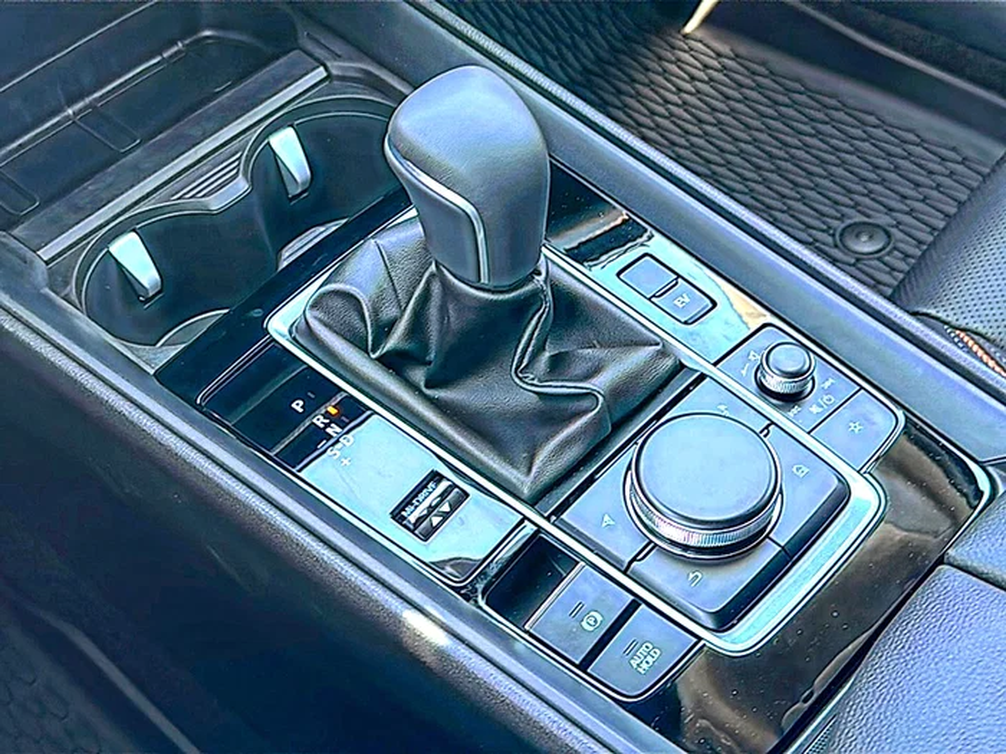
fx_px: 1104
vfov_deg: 37.7
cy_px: 377
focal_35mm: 38
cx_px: 503
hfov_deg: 49.0
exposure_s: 1/41
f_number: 1.78
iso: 50
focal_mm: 6.86
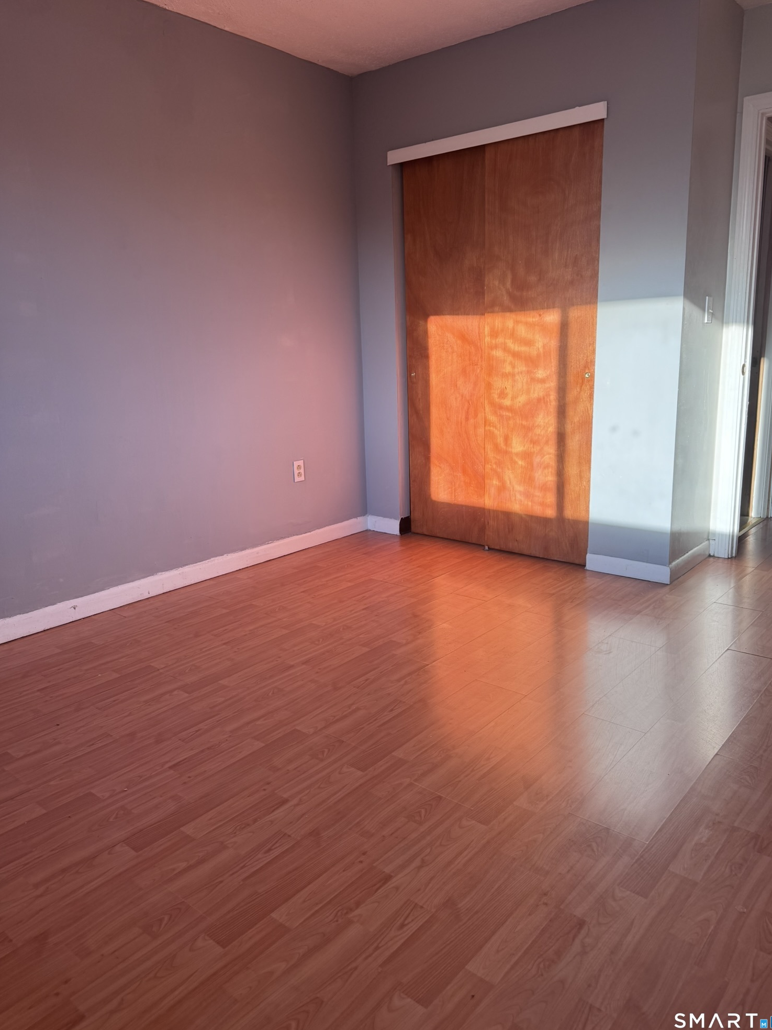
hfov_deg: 54.9
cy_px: 503
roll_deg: +2.0
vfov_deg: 69.4
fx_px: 743
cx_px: 397
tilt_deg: -12.6
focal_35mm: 25
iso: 80
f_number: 1.78
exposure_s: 1/235
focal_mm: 6.76
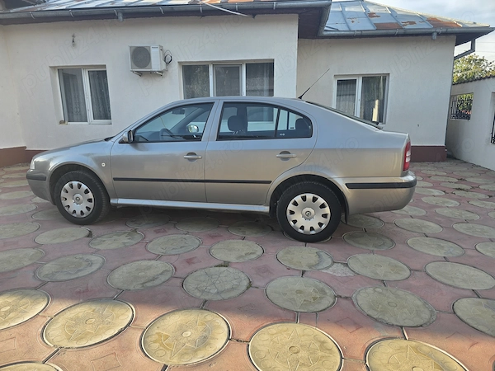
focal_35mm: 23
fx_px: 329
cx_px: 248
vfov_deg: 58.9
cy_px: 186
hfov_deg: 73.9
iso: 32
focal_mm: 6.3
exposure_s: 1/359
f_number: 1.7
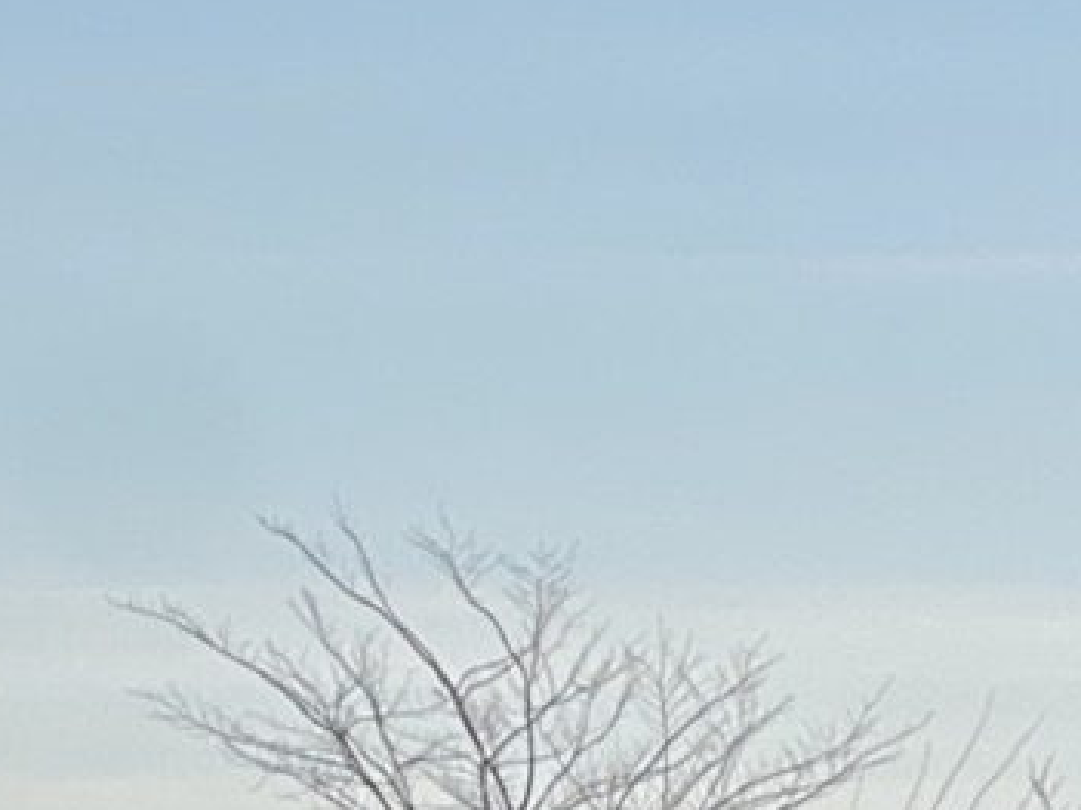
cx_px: 2048
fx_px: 13673
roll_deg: -1.1
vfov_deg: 3.4
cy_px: 1874
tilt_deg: -1.2
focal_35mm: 438
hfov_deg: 4.5
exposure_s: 1/752
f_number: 2.8
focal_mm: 9
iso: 32
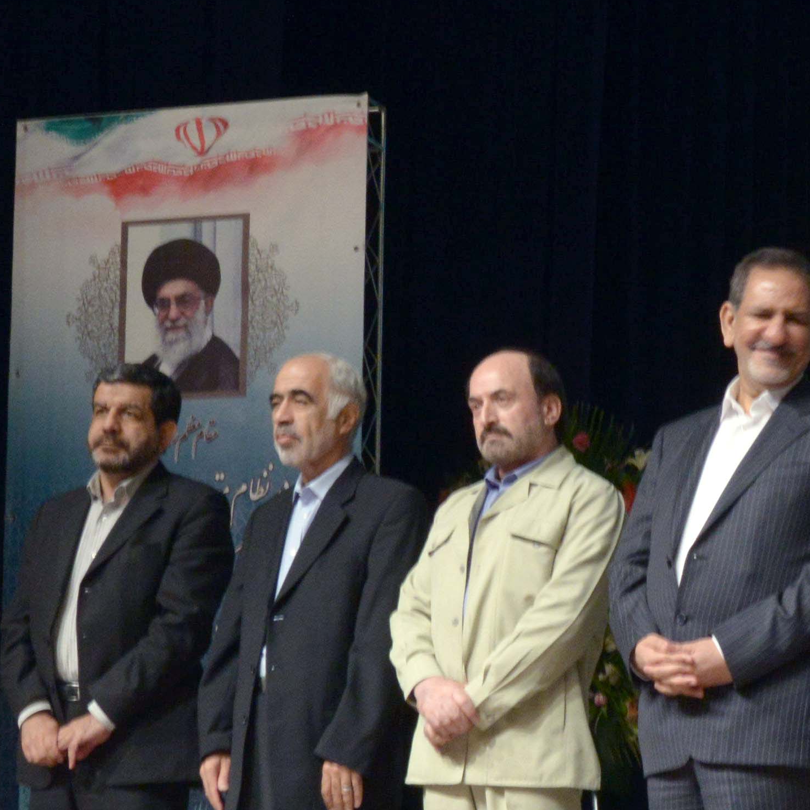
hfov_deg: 19.6
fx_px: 2250
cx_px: 858
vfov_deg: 20.2
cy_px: 630
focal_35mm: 85
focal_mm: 20
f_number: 13
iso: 1600
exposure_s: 1/13
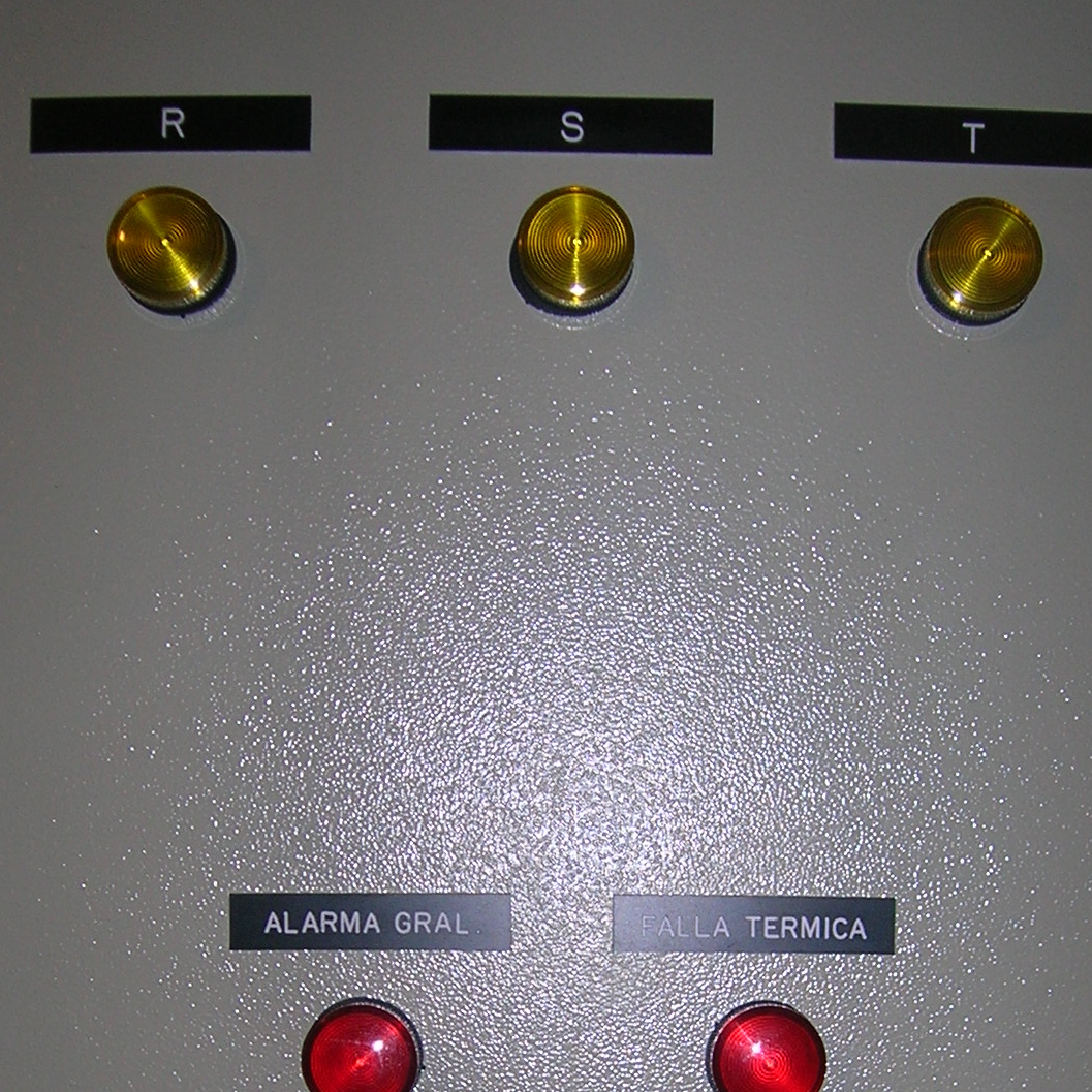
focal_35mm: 65
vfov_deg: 25.5
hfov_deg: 26.5
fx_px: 2320
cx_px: 514
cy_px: 1035
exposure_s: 1/60.1
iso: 50
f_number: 2.9
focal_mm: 5.7
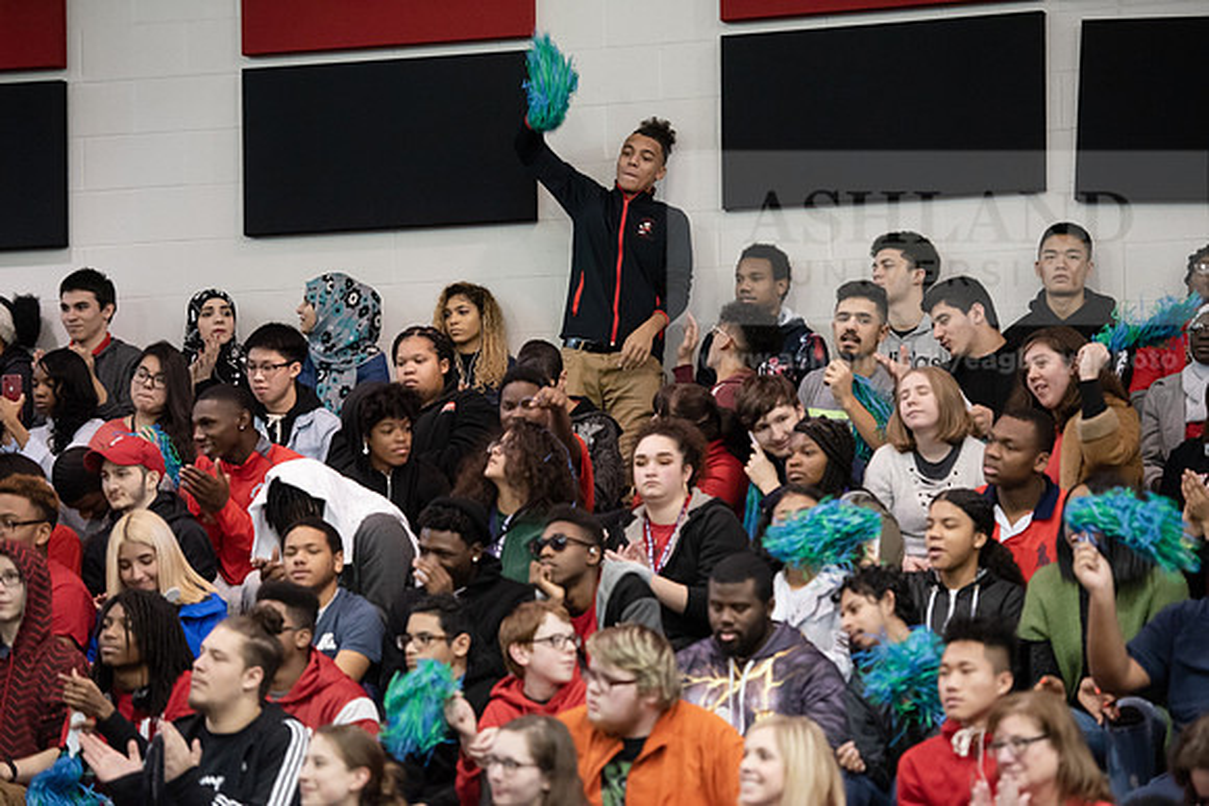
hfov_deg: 15.2
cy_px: 403
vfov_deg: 10.2
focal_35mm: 135
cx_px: 604
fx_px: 4535
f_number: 3.2
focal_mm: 135
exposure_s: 1/200
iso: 4000
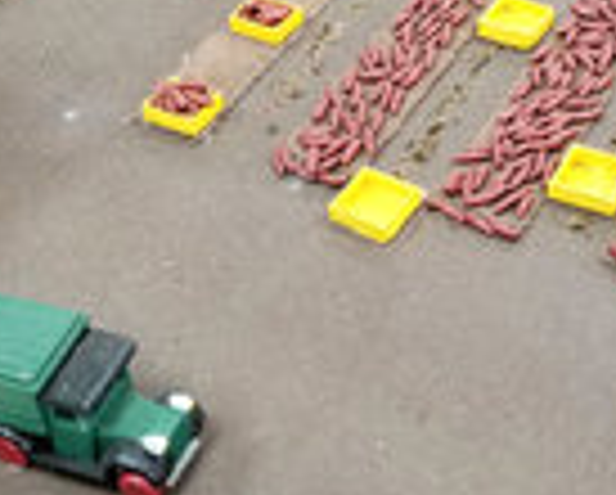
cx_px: 423
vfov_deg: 20.1
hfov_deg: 25.5
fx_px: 1351
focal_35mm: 74
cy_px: 4
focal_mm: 4.3
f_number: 1.7
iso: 160
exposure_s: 1/30
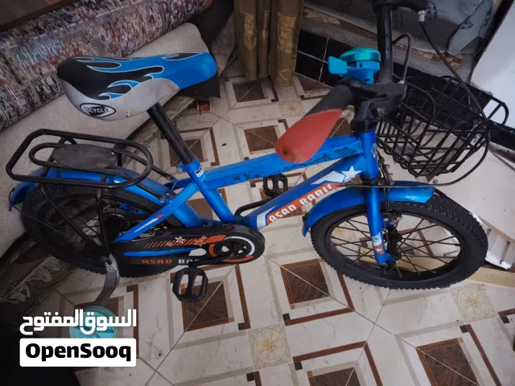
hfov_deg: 71.6
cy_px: 193
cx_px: 258
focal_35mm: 24
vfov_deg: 56.8
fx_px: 357
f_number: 1.75
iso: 8128
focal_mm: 5.25
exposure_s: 1/11.1
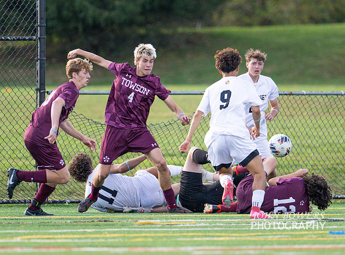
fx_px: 7219
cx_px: 182
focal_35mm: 729
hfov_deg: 2.7
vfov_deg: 2.0
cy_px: 115
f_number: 4.5
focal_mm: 400
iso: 2000
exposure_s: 1/2500
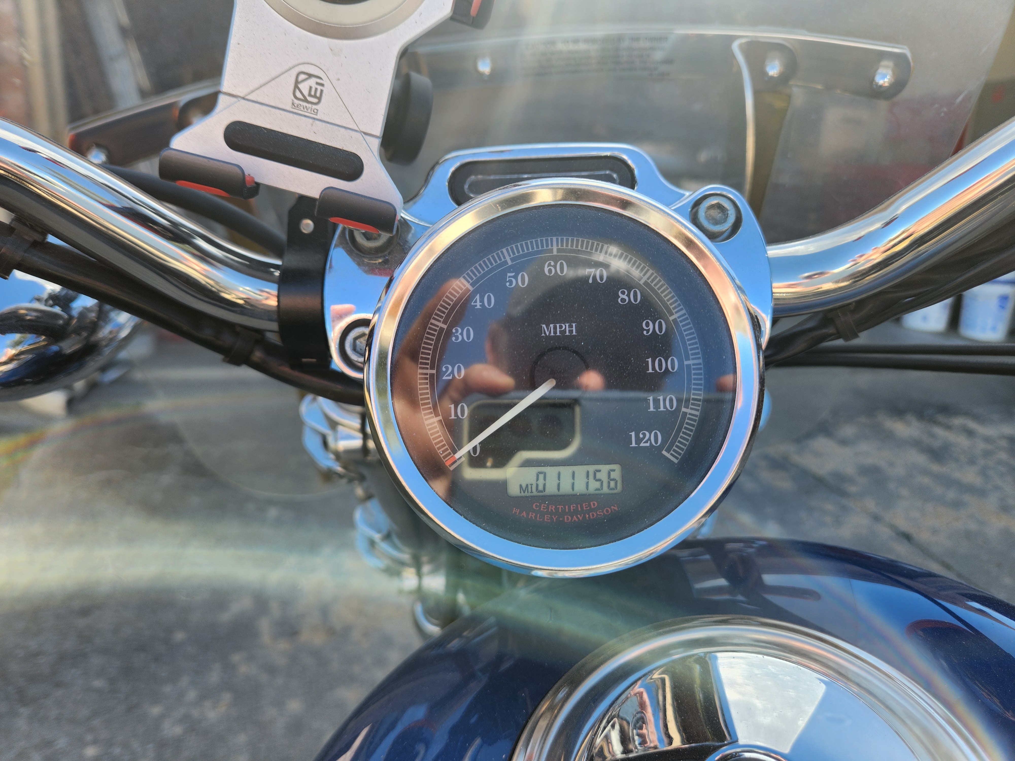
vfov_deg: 58.9
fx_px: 674
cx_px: 508
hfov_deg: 73.9
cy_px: 380
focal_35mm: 23
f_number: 1.8
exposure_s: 1/321
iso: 20
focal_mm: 5.4
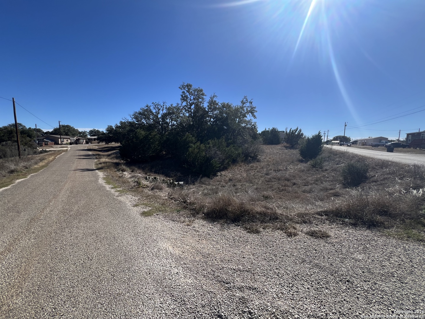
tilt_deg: -5.5
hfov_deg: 106.2
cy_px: 160
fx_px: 160
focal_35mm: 13
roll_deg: -0.9
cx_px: 212
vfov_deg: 89.9
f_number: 1.8
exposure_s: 1/1054
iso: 32
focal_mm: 1.57
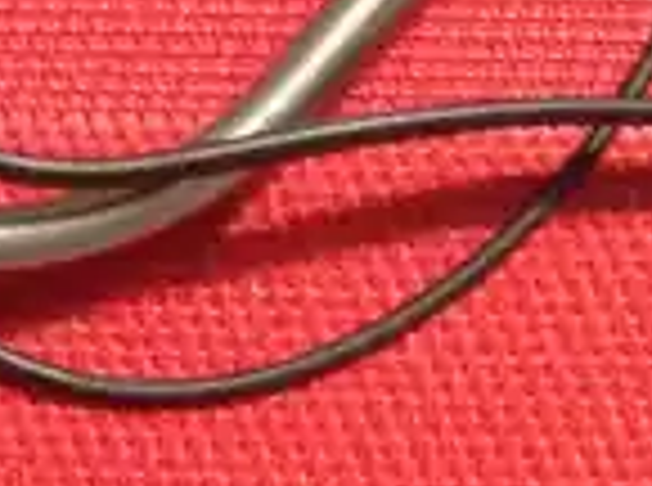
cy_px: -904
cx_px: -450
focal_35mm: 242
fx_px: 4547
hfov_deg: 8.0
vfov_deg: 5.7
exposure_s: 1/15
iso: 400
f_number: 2.4
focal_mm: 4.28
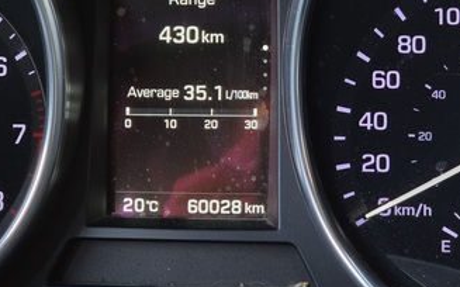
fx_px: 1178
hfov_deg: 22.1
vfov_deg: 13.9
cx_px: 191
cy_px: 87
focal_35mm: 94
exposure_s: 1/120
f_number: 2.4
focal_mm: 7
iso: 160
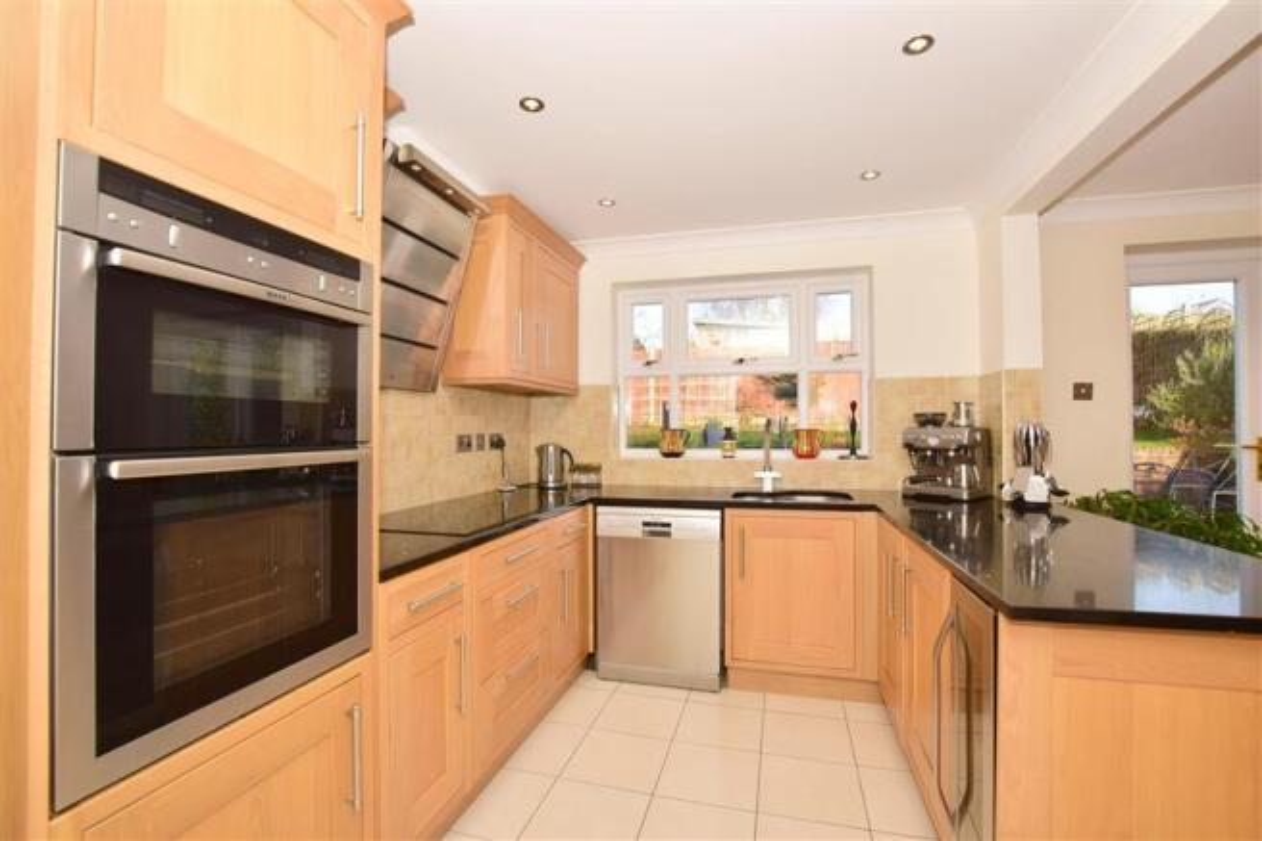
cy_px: 420
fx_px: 526
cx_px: 631
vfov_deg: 77.3
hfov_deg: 100.4
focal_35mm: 15
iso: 400
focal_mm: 10
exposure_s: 1/200
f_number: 11
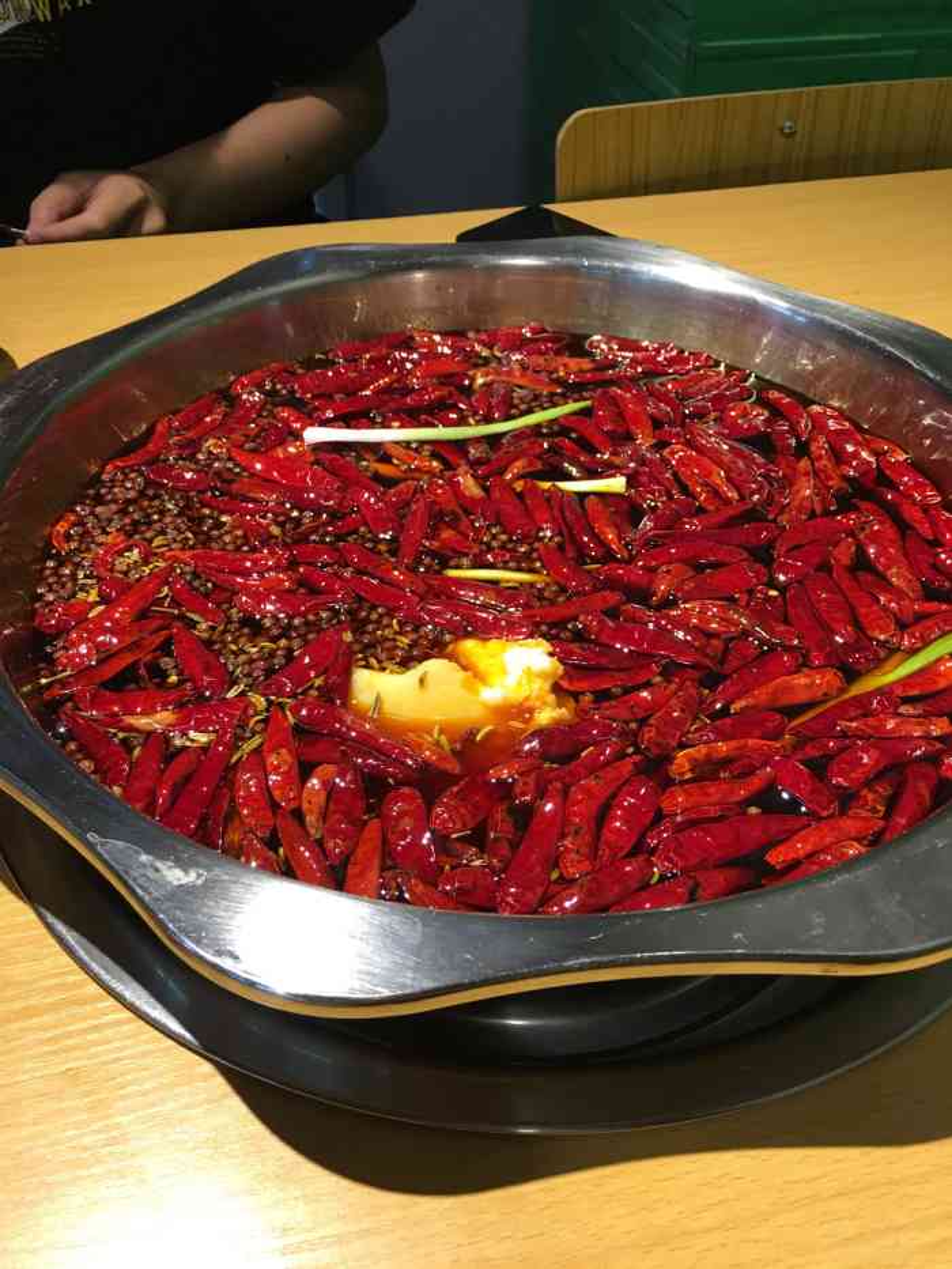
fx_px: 1063
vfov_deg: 61.7
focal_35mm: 29
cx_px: 476
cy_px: 634
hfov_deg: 48.2
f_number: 2.2
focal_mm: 4.15
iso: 50
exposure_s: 1/33
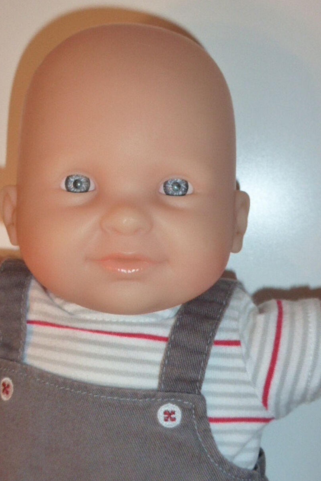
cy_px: 250
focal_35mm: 49
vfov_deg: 40.3
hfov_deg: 27.4
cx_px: 125
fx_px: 656
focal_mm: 7.4
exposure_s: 1/60
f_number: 3.9
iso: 400
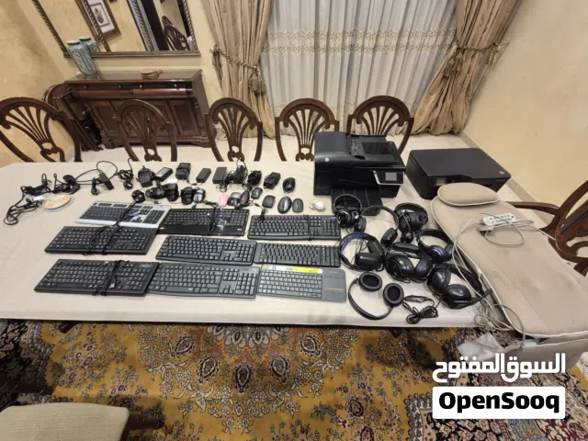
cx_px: 294
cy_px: 220
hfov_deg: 106.2
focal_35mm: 13
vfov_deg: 89.9
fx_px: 221
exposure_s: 1/50
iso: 250
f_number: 2.2
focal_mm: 2.2
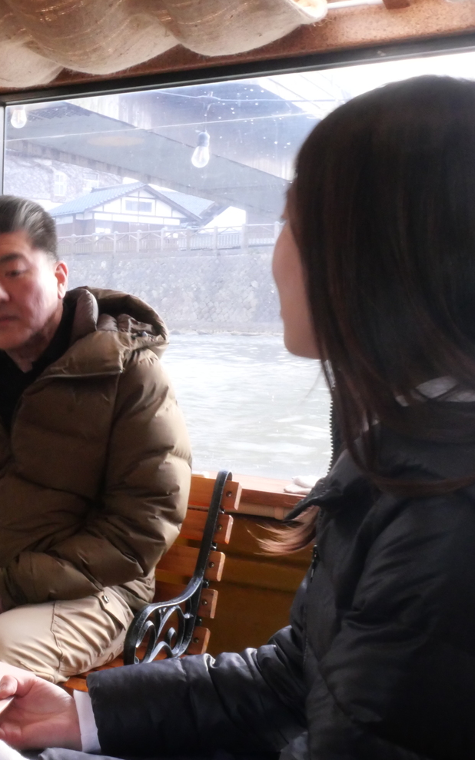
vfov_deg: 41.8
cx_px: 21
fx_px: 994
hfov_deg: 25.7
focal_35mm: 48
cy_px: 402
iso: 3200
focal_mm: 16
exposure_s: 1/10
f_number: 22
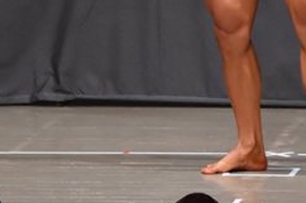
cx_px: 303
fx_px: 5496
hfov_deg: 3.2
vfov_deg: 2.1
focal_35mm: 647
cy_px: -111
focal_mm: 135
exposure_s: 1/400
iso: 6400
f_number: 5.6
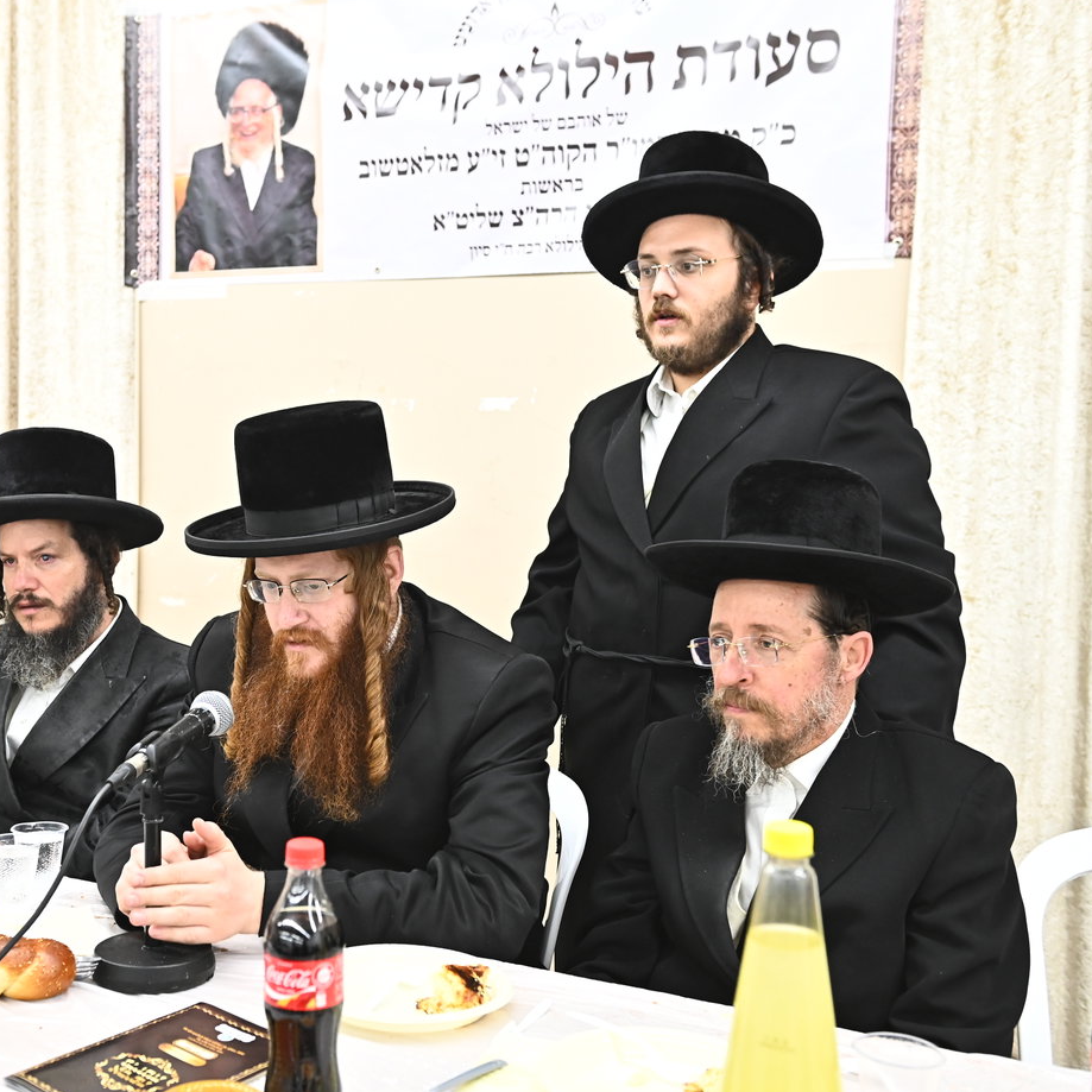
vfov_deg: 38.3
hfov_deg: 37.8
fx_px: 1570
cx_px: 342
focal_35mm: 44
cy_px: 541
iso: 2500
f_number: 4
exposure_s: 1/125
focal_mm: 34
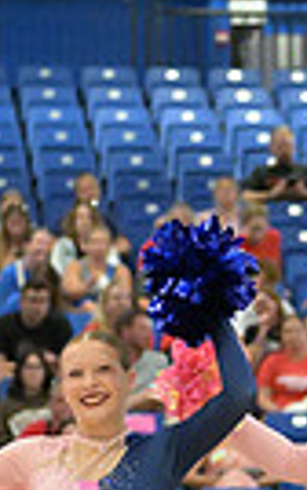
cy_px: 528
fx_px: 4902
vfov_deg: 5.7
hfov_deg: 3.5
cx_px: 921
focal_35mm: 367
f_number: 2.8
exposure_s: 1/1000
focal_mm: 83
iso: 10000
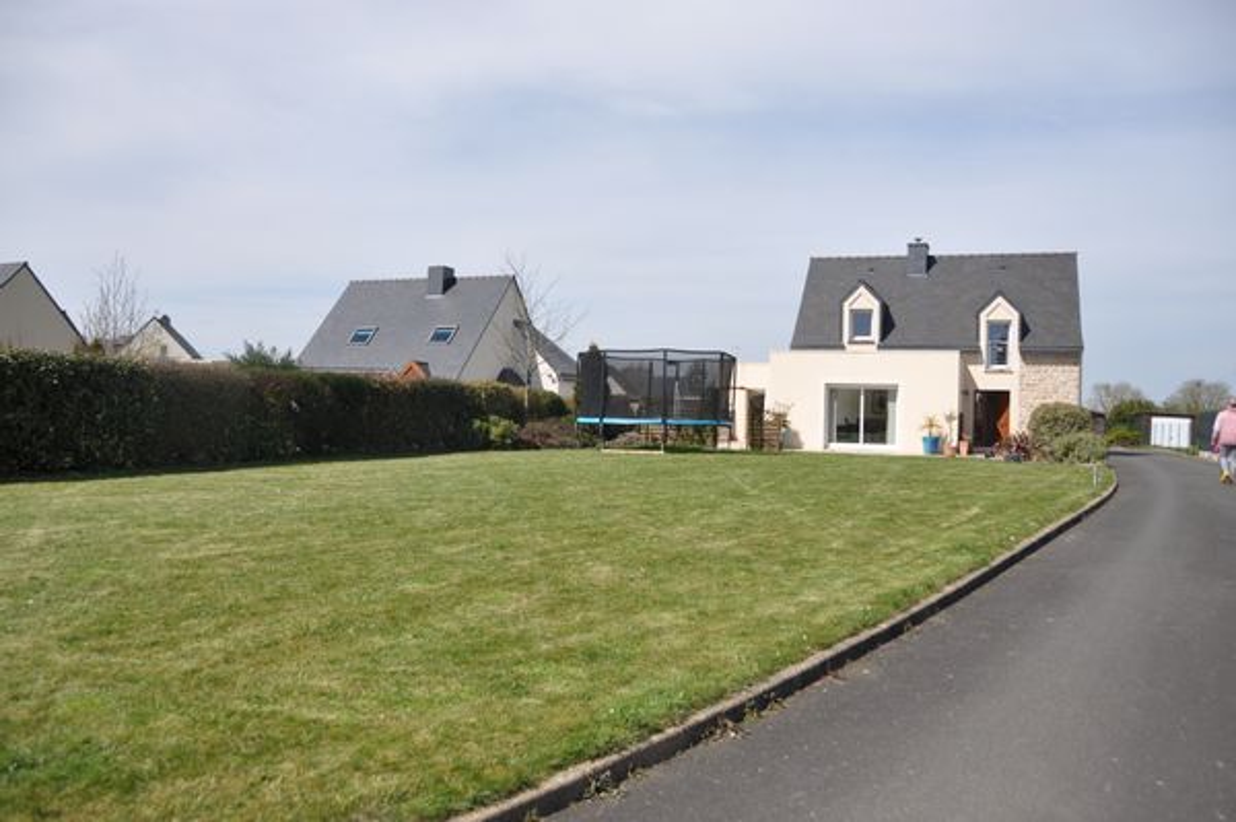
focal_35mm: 27
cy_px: 411
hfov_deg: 67.4
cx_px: 618
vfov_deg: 47.9
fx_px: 926
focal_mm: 18
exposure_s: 1/2500
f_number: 3.5
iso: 200
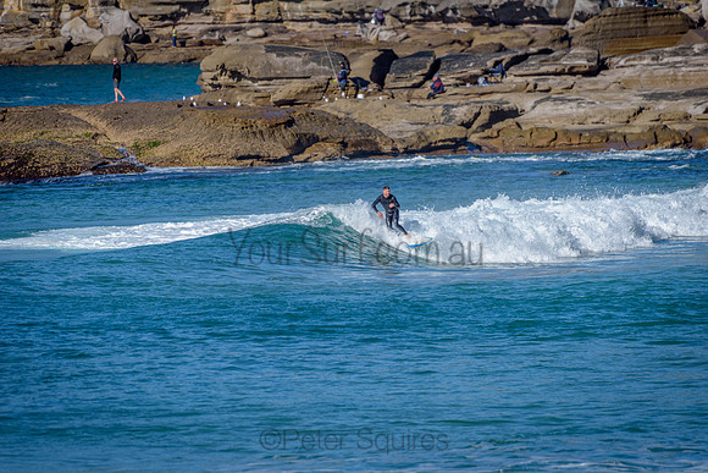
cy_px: 236
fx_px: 9835
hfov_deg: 4.1
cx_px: 354
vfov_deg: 2.8
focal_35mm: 500
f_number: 5.6
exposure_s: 1/2000
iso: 125
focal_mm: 500
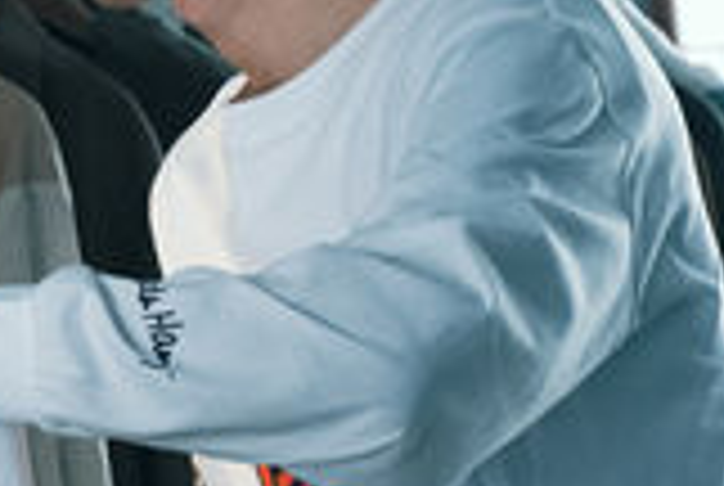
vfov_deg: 5.5
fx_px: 5097
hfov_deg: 8.1
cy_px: 320
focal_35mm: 253
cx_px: -121
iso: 2000
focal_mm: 45.5
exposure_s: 1/125
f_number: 3.6
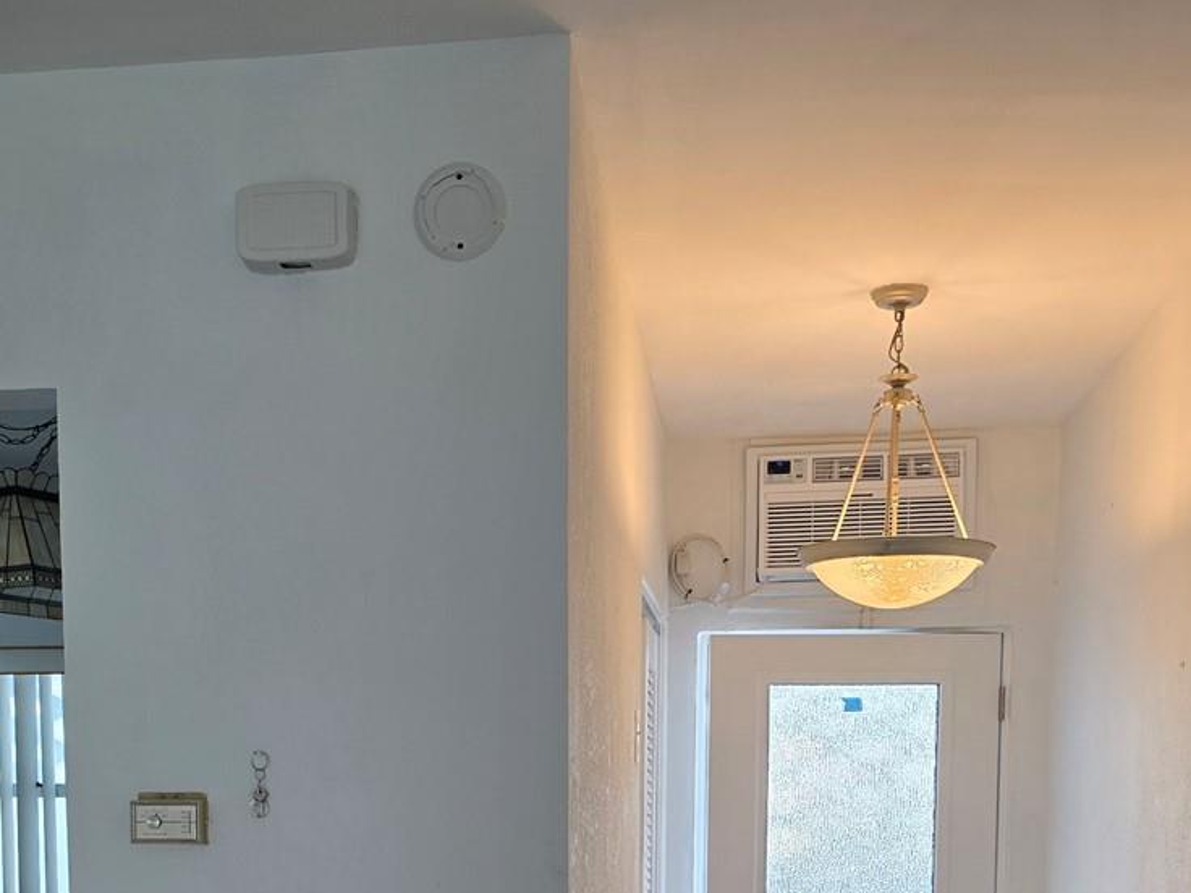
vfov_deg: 27.1
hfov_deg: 38.0
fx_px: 1720
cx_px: 479
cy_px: 943
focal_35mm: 50
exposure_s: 1/120
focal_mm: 6.3
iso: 100
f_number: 1.7
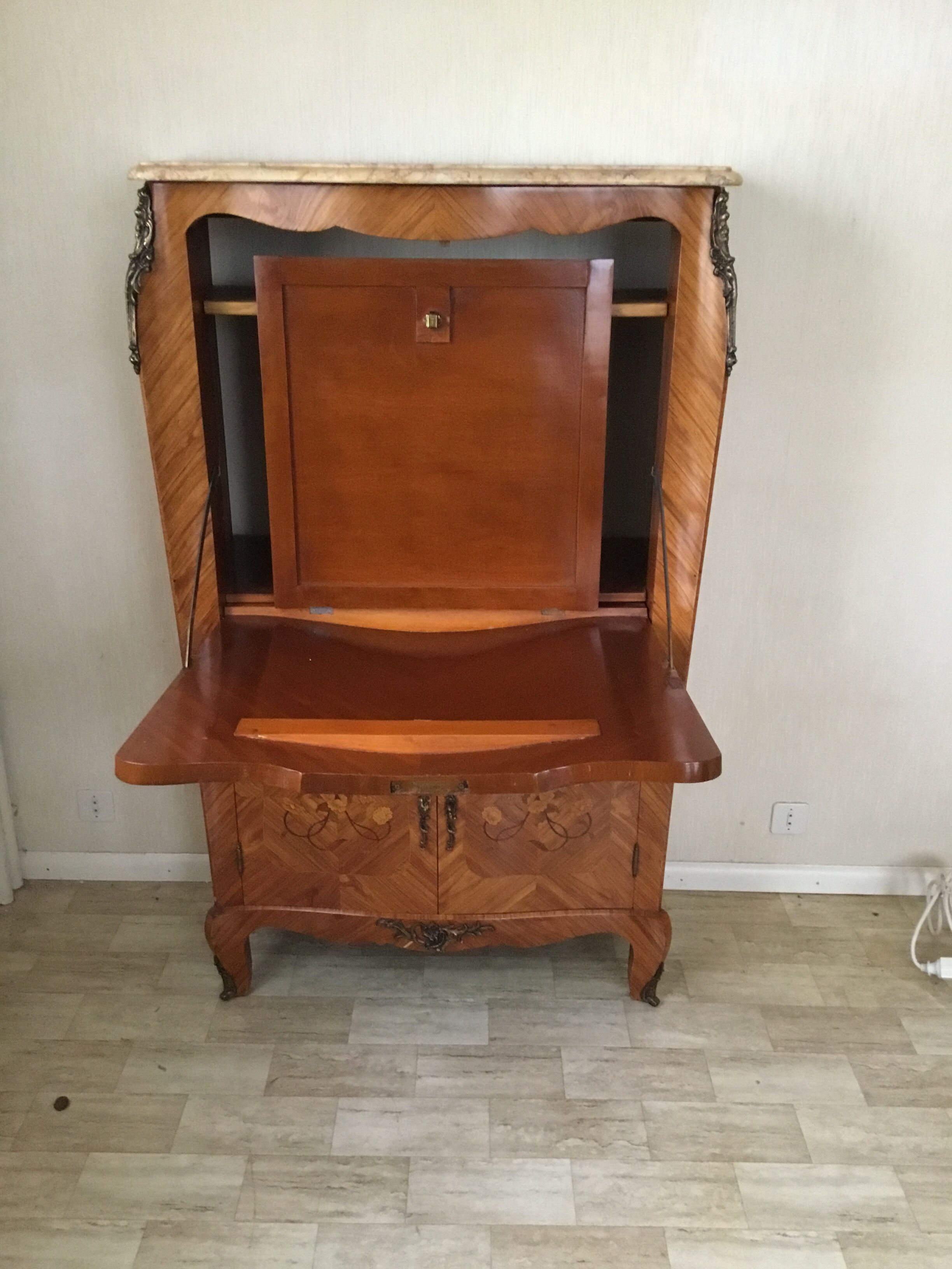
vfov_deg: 58.4
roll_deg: -0.2
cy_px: 634
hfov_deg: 45.4
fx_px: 1137
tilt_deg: -21.9
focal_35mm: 31
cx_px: 476
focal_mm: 3.3
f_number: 2.4
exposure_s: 1/17
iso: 250
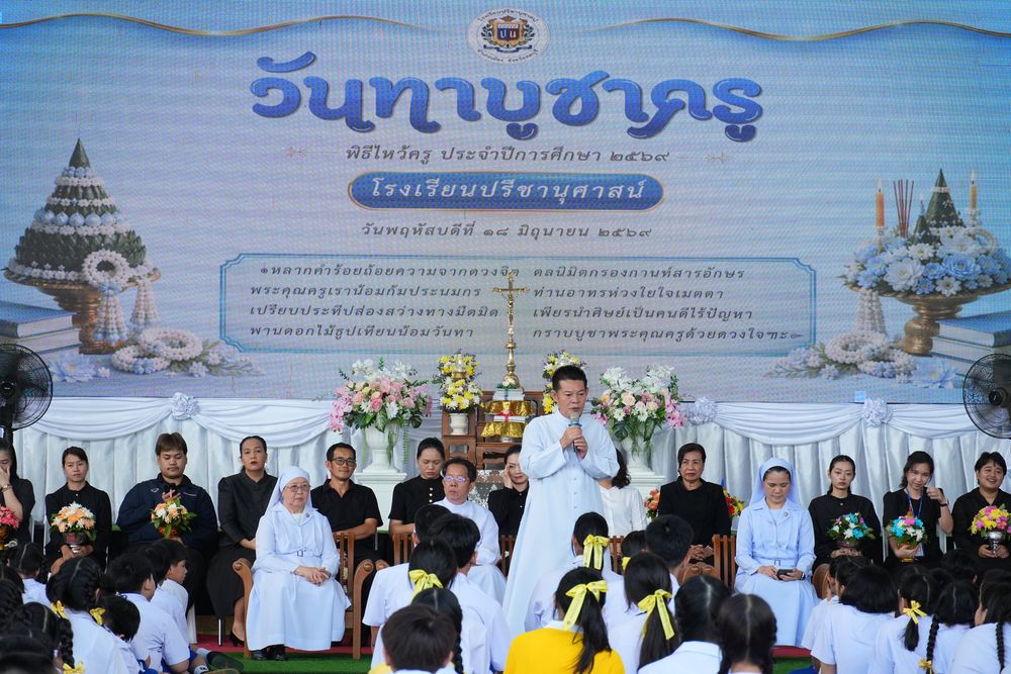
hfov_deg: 17.1
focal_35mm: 120
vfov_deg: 11.4
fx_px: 3370
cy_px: 337
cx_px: 506
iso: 400
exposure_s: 1/125
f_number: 5.6
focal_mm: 80
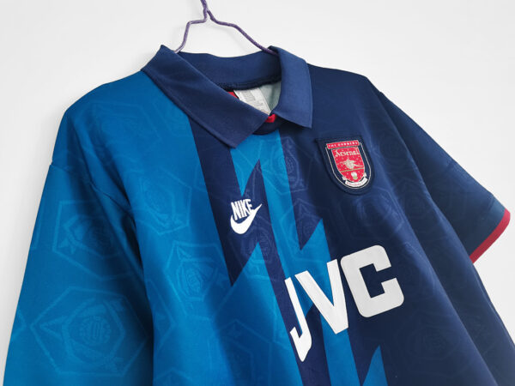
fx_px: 387
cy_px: 193
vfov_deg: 53.1
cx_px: 258
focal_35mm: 26
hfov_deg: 67.3
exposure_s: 1/50
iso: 250
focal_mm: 5.58
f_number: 1.8
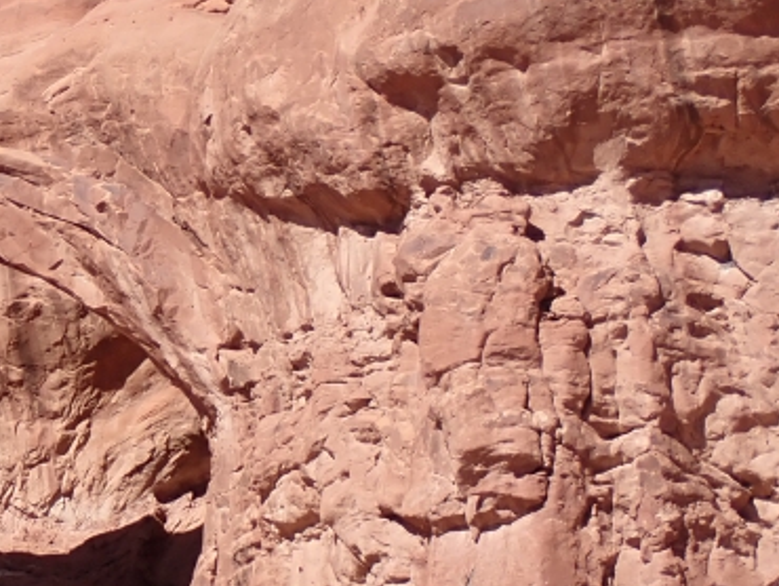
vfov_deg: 11.0
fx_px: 3040
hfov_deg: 14.0
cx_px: -269
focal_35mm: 135
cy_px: 493
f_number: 4.5
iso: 100
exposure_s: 1/640
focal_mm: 9.01
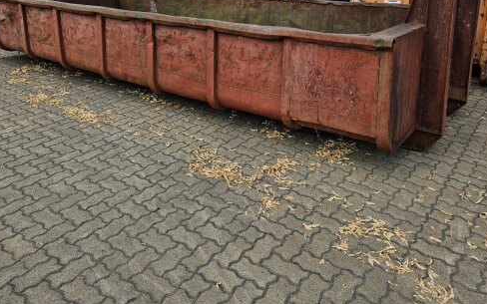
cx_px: 245
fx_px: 425
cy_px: 68
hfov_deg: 59.7
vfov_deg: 38.2
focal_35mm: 32
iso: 25
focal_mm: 5.4
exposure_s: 1/997
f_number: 1.8
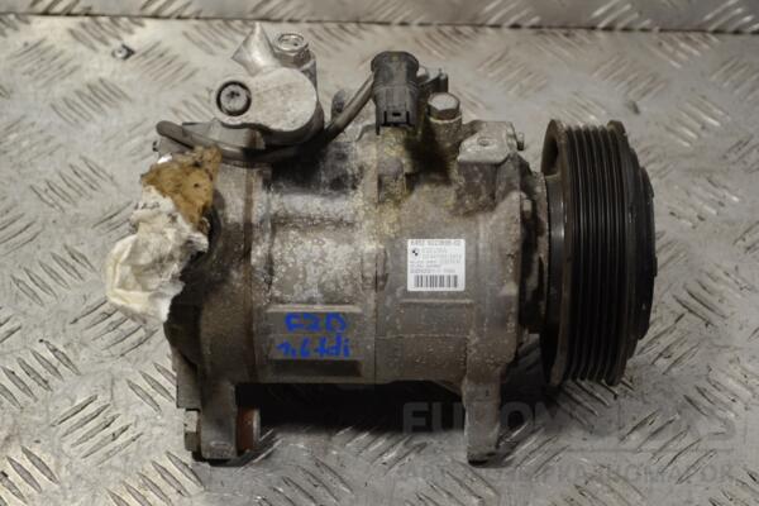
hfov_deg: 24.6
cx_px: 380
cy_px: 253
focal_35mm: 82
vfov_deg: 16.6
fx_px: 1739
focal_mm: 55
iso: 180
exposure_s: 1/30
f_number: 5.6
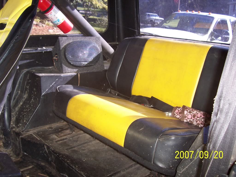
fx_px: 252
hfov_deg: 50.1
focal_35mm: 37
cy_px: 88
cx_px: 118
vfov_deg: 38.7
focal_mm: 5.6
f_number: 2.8
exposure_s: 1/60
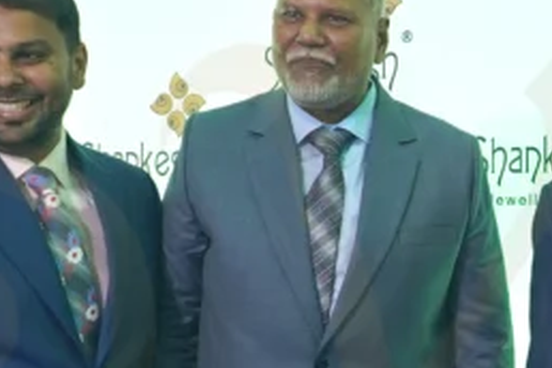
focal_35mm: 107
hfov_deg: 18.0
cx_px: 689
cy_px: 251
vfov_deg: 12.8
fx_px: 1641
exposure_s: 1/160
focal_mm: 18
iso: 500
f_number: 4
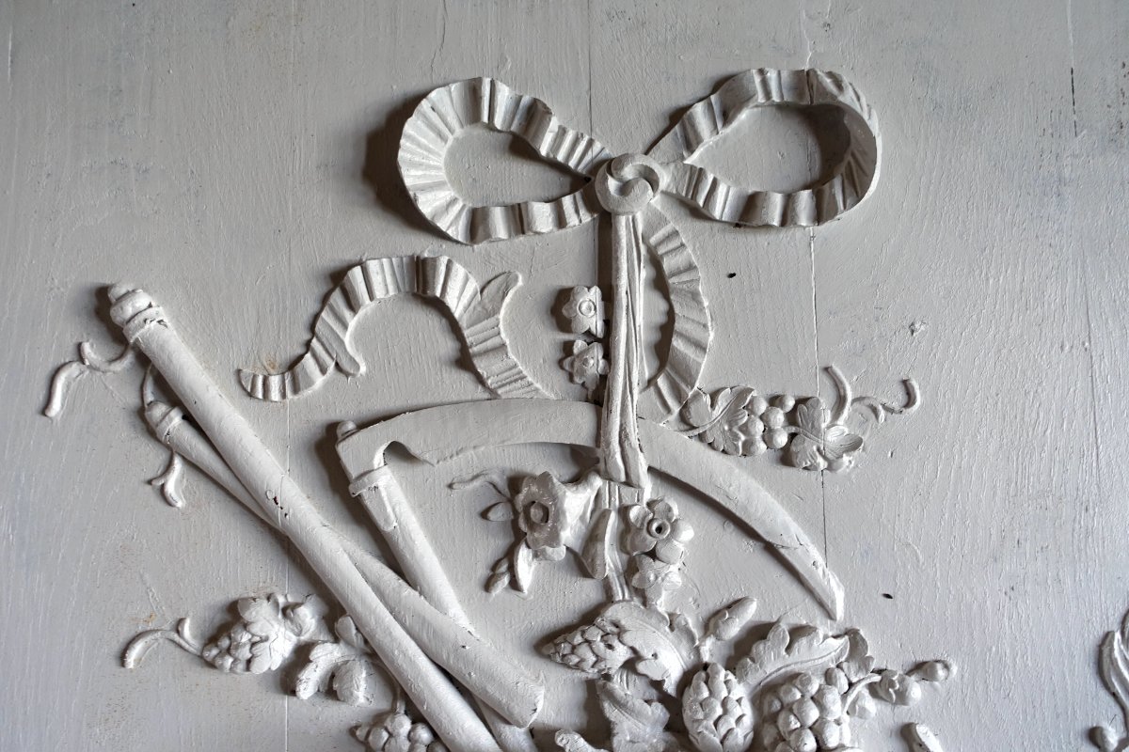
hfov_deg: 63.7
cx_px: 564
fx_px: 909
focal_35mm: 29
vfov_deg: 45.0
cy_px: 376
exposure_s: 1/30
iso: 125
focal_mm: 10.81
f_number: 2.5
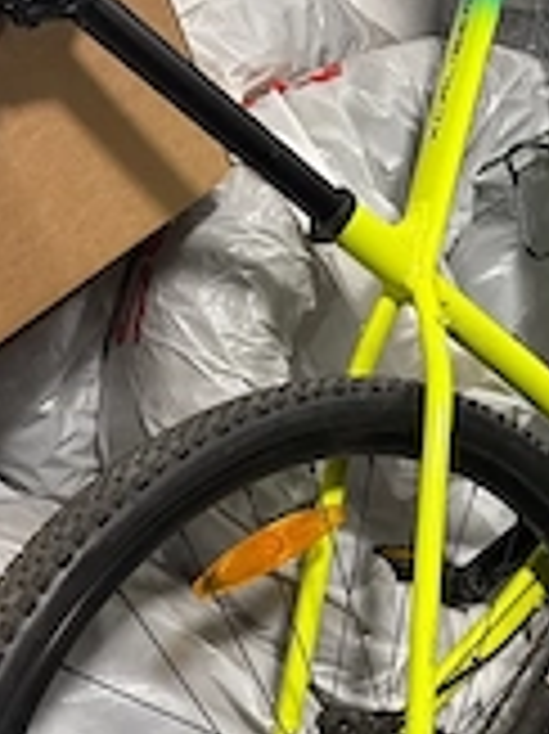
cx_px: 508
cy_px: 378
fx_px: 1249
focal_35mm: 59
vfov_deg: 32.7
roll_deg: +14.3
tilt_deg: -39.5
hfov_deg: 24.0
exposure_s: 1/50
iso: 500
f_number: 1.78
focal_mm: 6.76
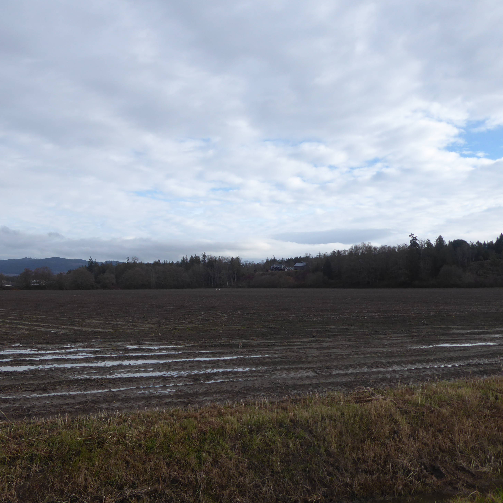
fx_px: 477
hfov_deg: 55.4
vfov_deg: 55.6
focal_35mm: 29
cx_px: 218
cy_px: 257
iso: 80
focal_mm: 4.3
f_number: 3.3
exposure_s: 1/640
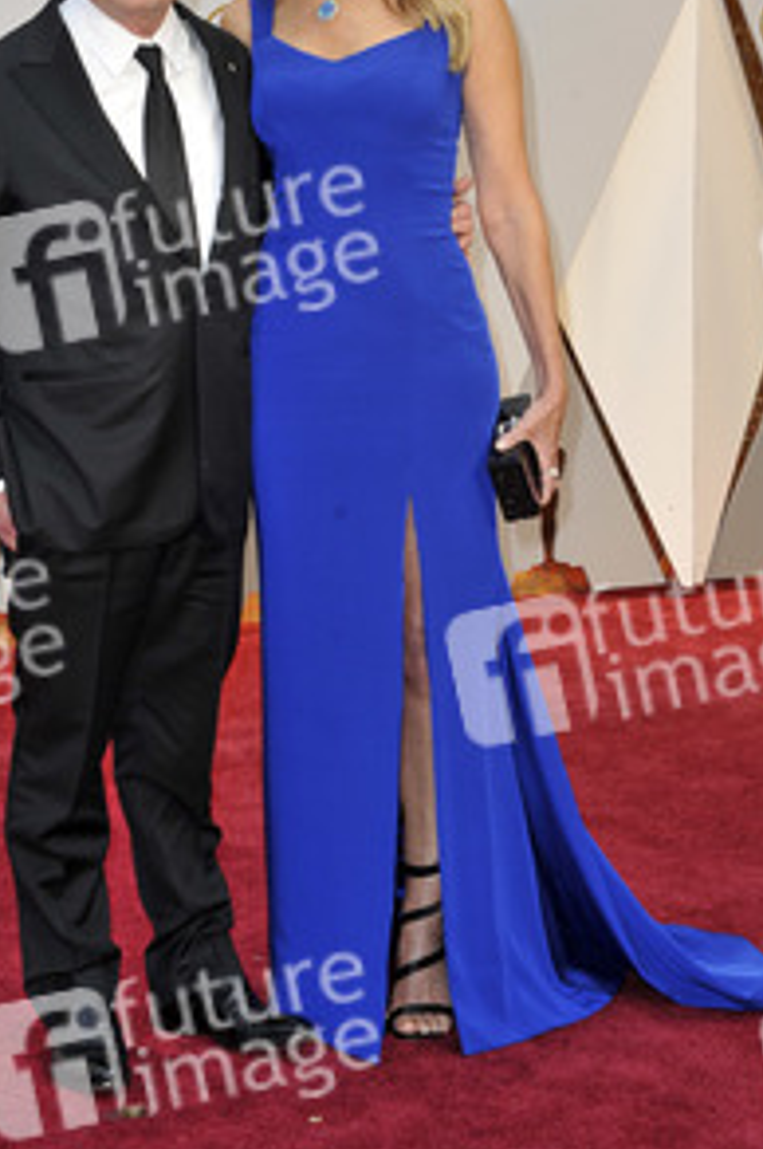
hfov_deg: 12.8
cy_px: 456
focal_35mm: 107
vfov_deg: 19.1
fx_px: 3410
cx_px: 293
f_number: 7.1
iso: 1000
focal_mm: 78
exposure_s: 1/250
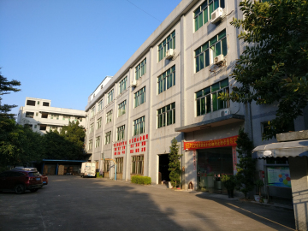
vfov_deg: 54.9
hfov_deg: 69.4
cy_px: 116
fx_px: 222
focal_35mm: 25
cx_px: 154
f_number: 2
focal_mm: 4.26
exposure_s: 1/596
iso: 100
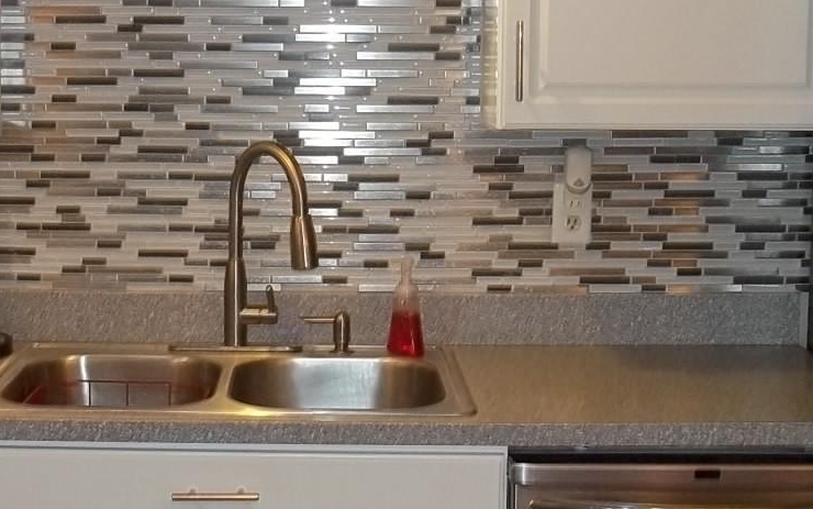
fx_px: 1463
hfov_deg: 30.8
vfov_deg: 19.7
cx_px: 252
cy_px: 236
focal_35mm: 66
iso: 160
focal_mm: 6.5
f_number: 3.1
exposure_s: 1/30
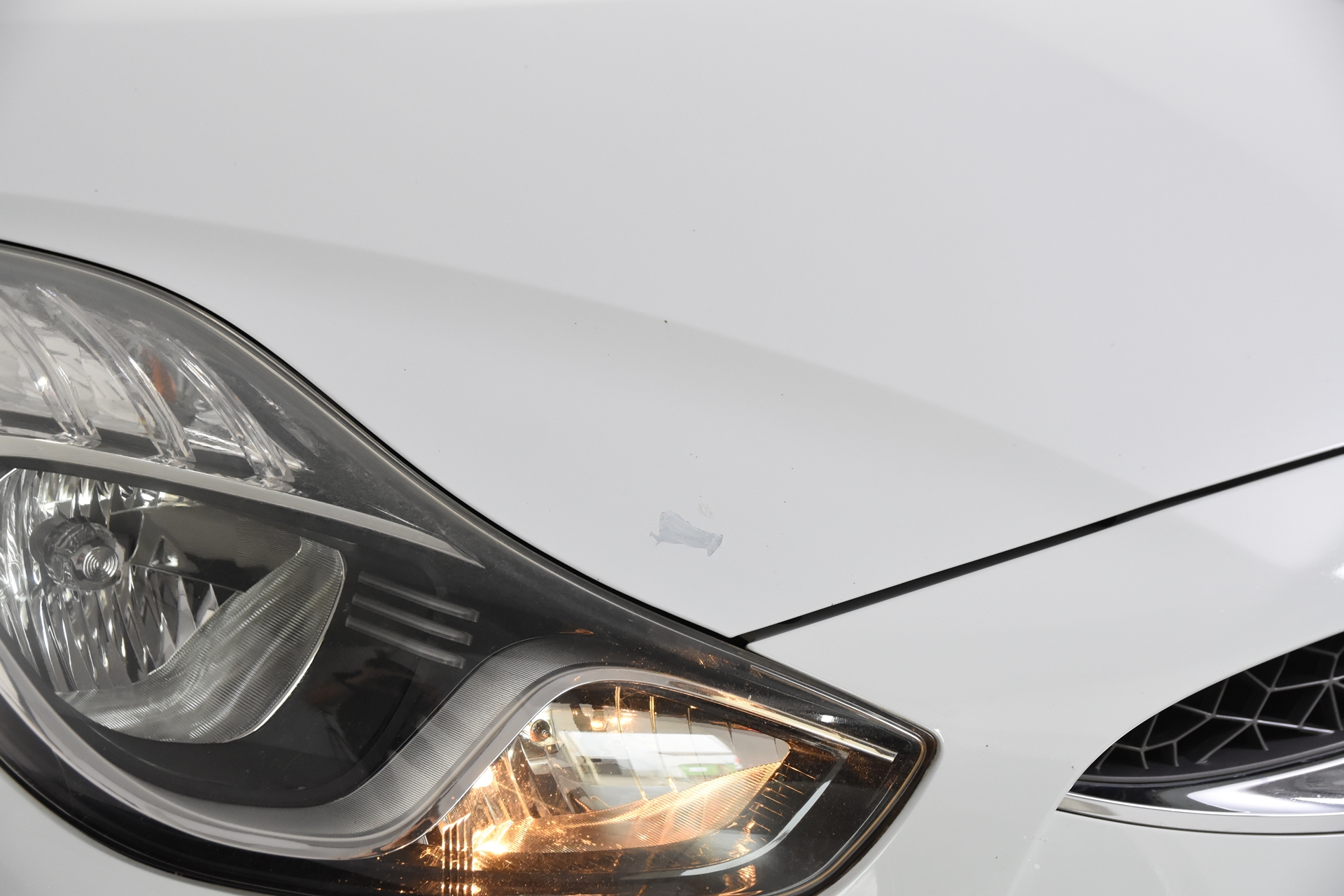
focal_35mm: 60
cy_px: 448
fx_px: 2240
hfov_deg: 33.4
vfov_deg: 22.6
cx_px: 672
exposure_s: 1/100
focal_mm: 40
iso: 1600
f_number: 5
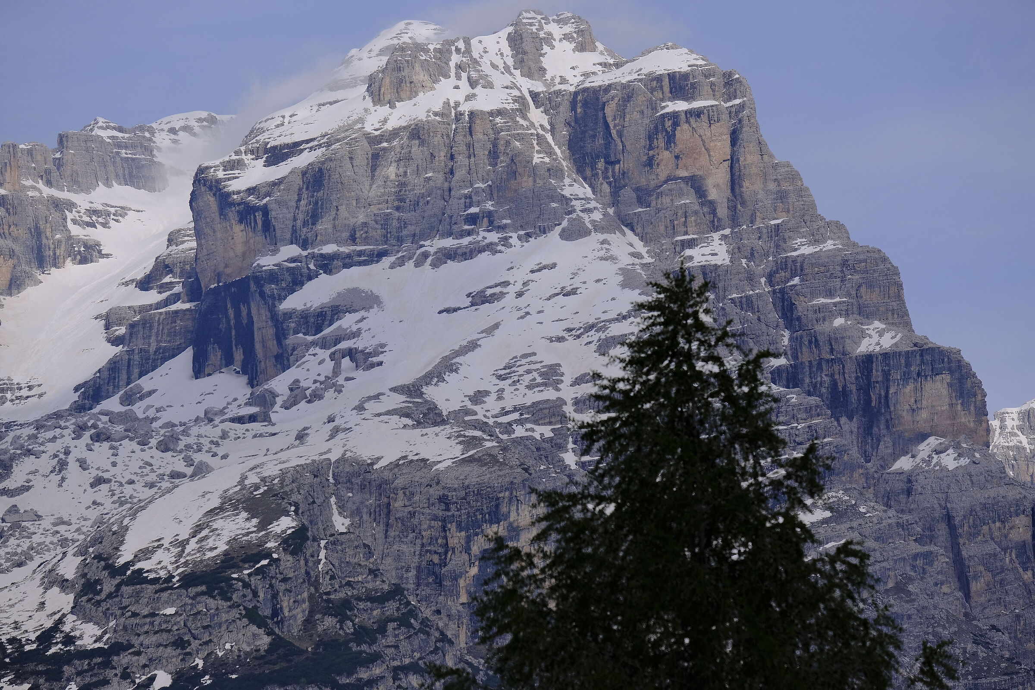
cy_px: 345
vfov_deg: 6.8
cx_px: 518
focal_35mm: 202
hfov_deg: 10.2
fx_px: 5807
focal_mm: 134.5
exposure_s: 1/2500
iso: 640
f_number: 6.4
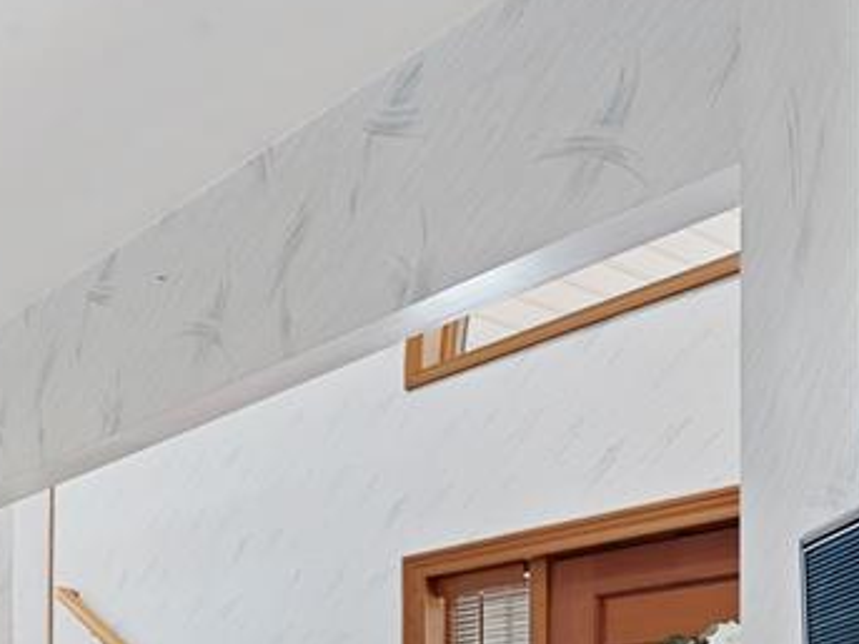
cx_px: -118
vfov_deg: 27.5
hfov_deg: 34.7
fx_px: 1141
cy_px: 783
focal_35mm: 46
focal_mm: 16
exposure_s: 2
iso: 250
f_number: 9
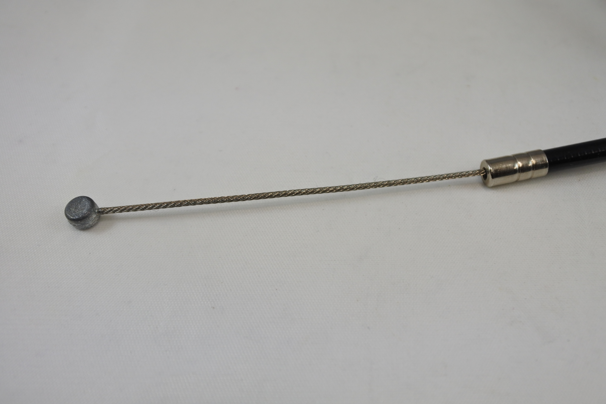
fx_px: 539
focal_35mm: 32
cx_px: 303
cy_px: 202
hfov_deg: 58.7
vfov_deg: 41.1
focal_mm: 12.1
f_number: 3.8
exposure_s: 1/250
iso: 280
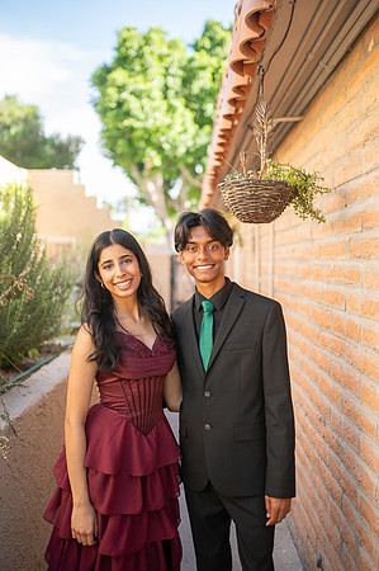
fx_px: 554
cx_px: 190
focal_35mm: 35
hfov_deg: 37.8
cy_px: 286
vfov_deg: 54.5
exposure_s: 1/3200
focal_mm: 35
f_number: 1.4
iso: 400
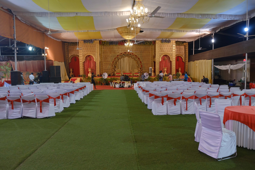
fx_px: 191
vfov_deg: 47.9
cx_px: 128
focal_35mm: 27
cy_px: 85
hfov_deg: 67.4
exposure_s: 1/60
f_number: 2.8
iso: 800
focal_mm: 18
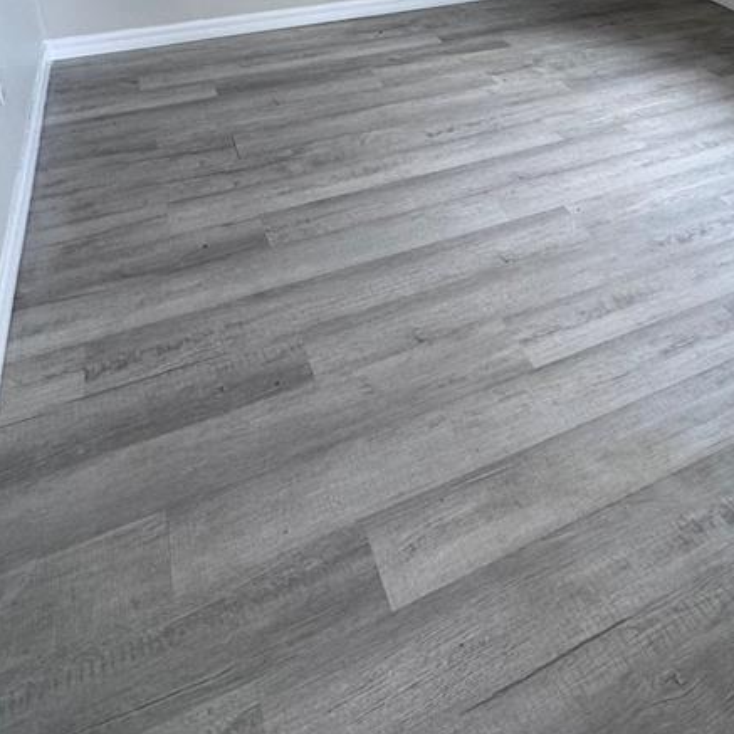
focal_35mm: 34
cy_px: 12
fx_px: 816
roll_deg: -0.4
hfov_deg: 46.5
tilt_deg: -19.9
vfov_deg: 42.4
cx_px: 563
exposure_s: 1/99
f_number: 2.2
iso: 160
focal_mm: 2.22
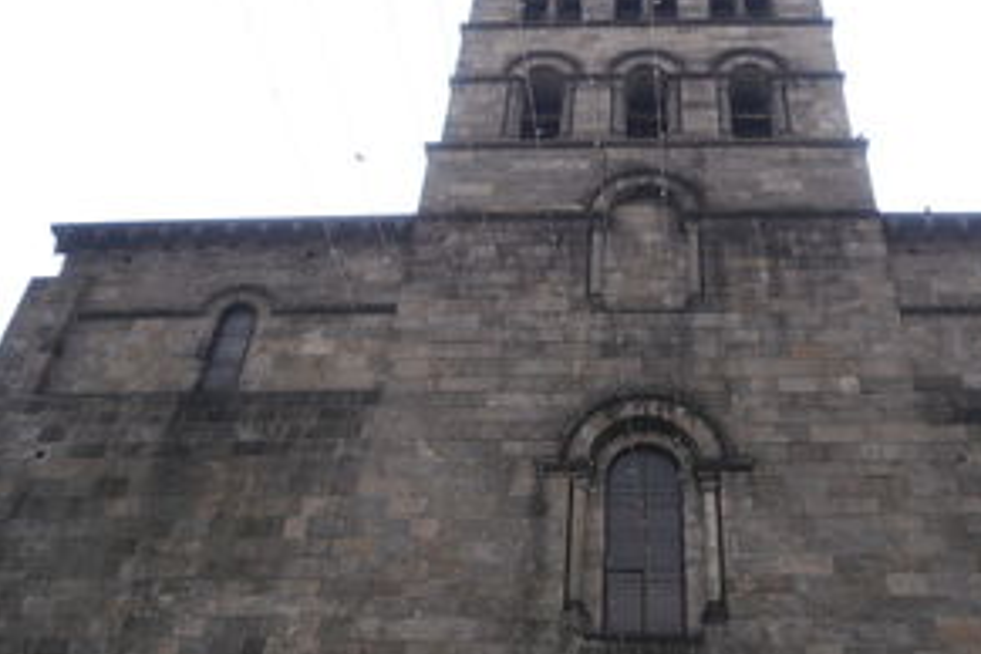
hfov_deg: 48.0
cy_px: 324
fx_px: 1090
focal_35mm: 40
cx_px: 617
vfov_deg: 33.4
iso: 100
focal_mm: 4.65
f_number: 2.6
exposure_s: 1/400
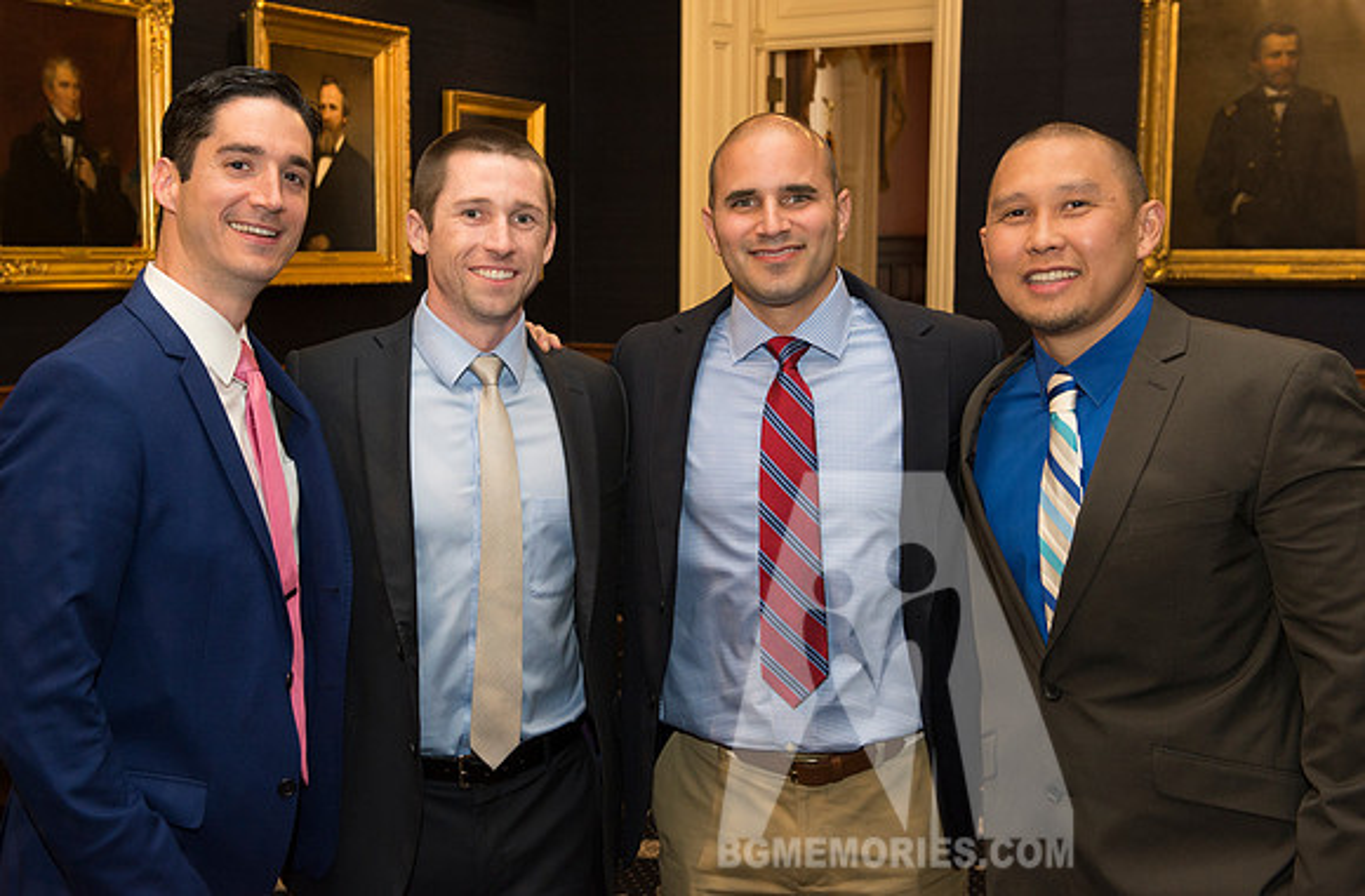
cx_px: 633
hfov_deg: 40.7
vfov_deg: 27.4
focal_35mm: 49
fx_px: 1839
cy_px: 418
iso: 1000
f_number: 5.6
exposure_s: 1/60
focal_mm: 44
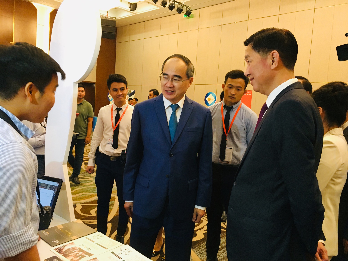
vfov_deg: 48.2
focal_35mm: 29
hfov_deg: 61.7
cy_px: 130
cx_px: 174
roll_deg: -3.3
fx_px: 292
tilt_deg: -4.0
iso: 200
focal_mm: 4.15
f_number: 2.2
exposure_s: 1/33
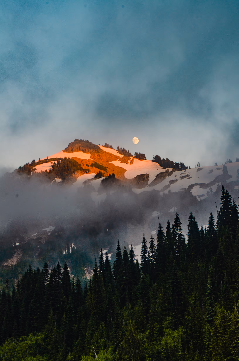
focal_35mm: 72
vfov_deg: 28.1
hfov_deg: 18.8
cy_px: 180
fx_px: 720
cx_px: 120
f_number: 14
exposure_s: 1/10
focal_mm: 48
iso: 100
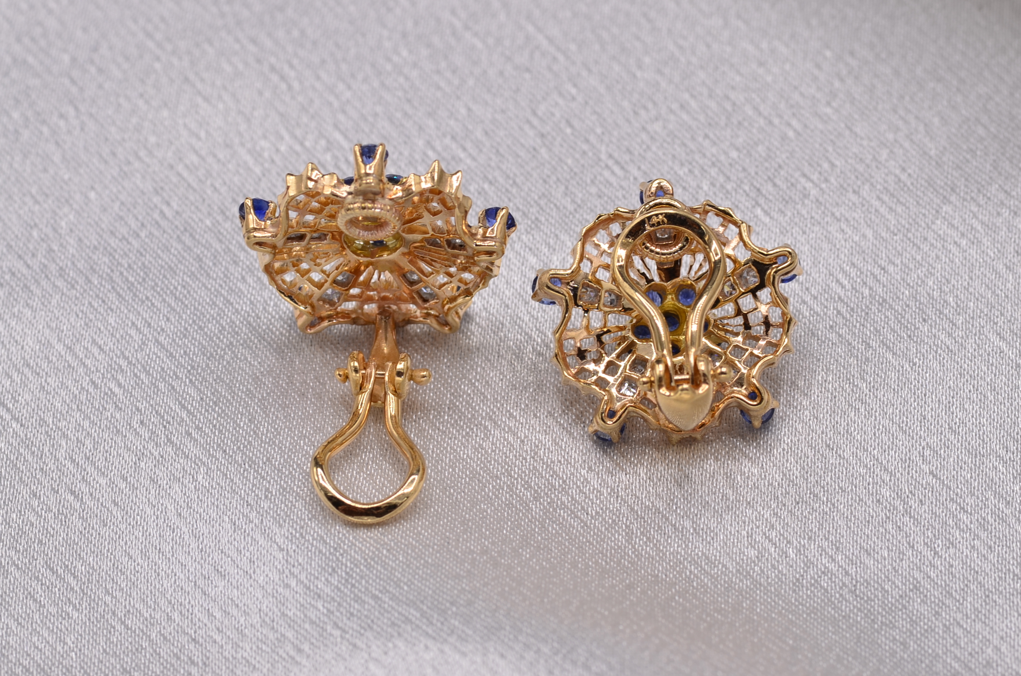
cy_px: 338
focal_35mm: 158
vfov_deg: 8.7
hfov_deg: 13.1
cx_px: 510
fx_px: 4458
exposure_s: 1/25
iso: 100
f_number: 18
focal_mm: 105
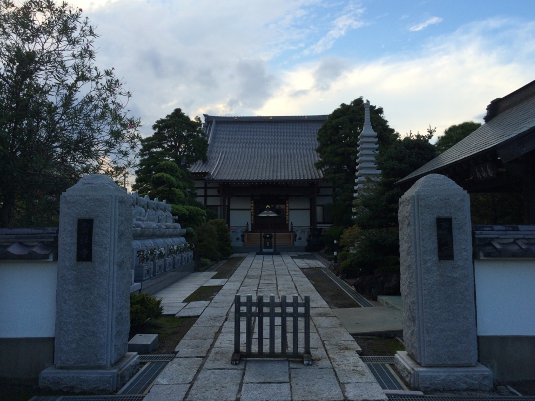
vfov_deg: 46.8
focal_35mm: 30
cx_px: 276
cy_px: 200
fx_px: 464
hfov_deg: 60.0
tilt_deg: +4.5
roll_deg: +0.1
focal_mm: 4.15
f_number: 2.2
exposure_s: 1/562
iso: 32
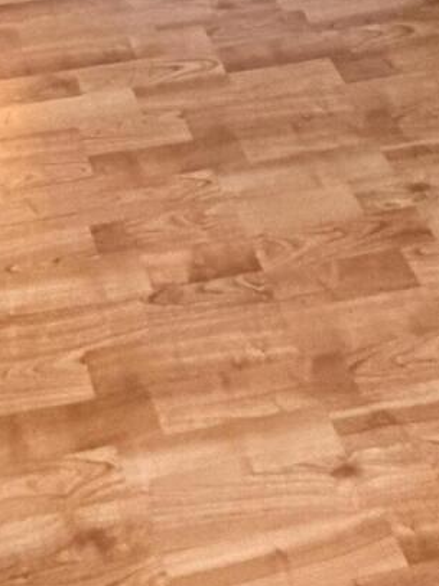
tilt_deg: -3.0
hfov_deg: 20.2
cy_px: -784
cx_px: -62
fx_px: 1168
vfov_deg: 15.7
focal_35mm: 69
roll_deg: +1.4
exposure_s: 1/60
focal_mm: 2.22
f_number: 2.2
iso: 500
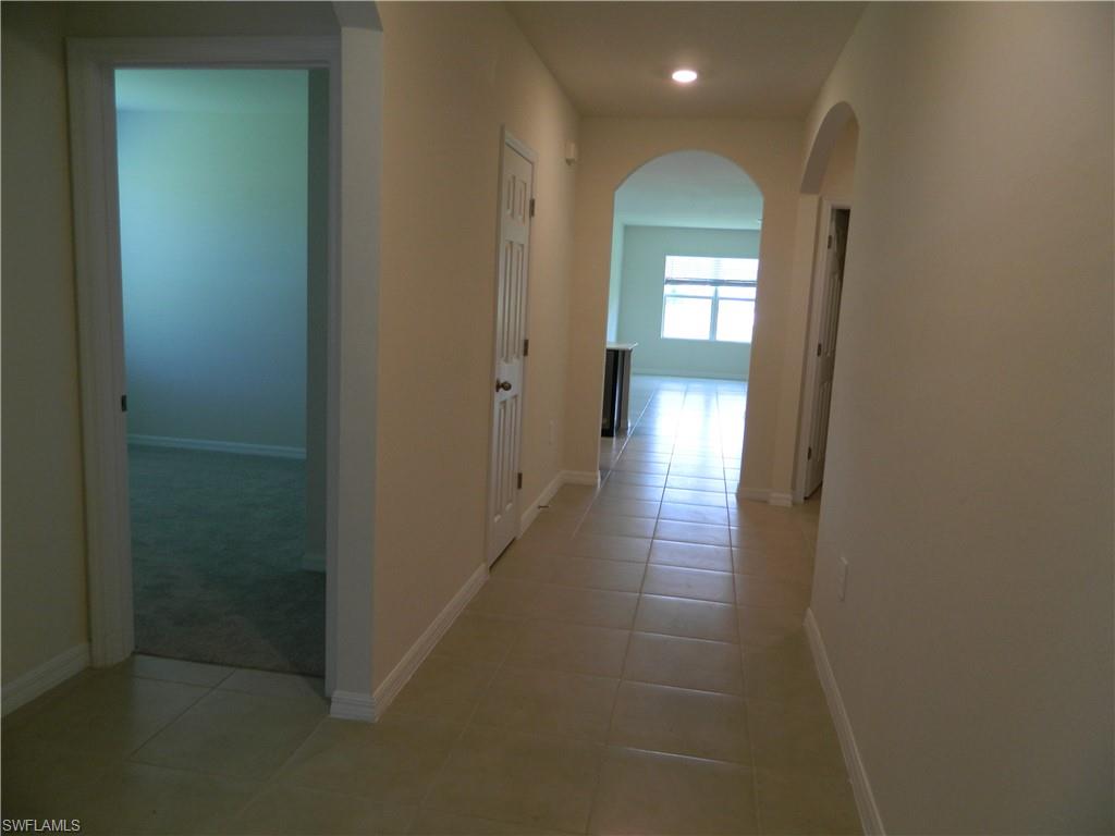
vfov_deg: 54.9
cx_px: 558
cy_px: 418
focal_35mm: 25
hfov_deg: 69.4
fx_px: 805
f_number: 3.1
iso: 110
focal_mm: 4.5
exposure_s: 1/30
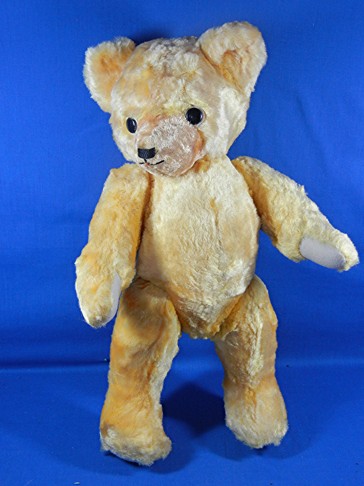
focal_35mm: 40
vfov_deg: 46.8
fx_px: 561
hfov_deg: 36.0
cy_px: 247
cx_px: 181
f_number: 3.7
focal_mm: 7.1
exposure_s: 1/30
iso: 231
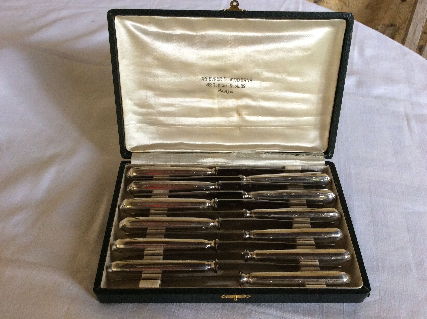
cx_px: 214
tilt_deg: -47.6
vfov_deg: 44.1
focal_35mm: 32
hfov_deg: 56.9
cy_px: 160
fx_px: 394
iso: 160
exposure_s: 1/25
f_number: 2.4
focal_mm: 3.3
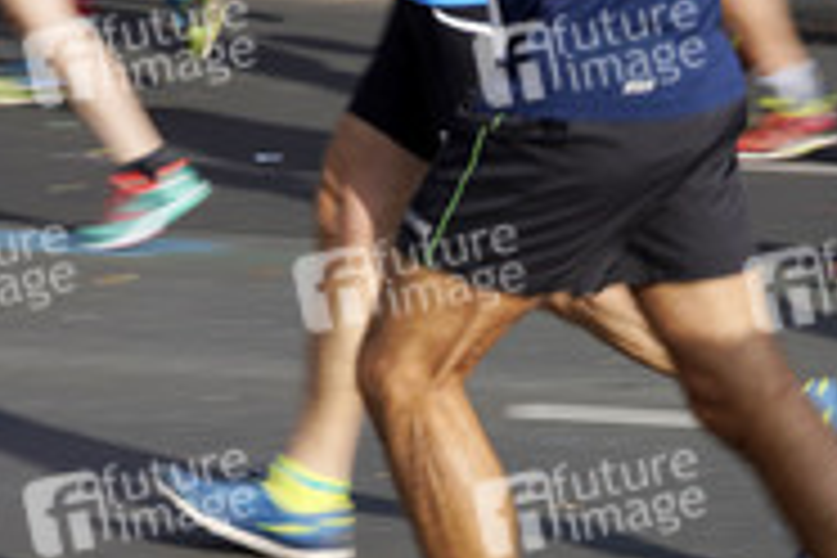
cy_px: 392
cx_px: 470
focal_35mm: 206
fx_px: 4789
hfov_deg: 10.0
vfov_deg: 6.7
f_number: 16
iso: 100
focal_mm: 85
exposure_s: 1/80
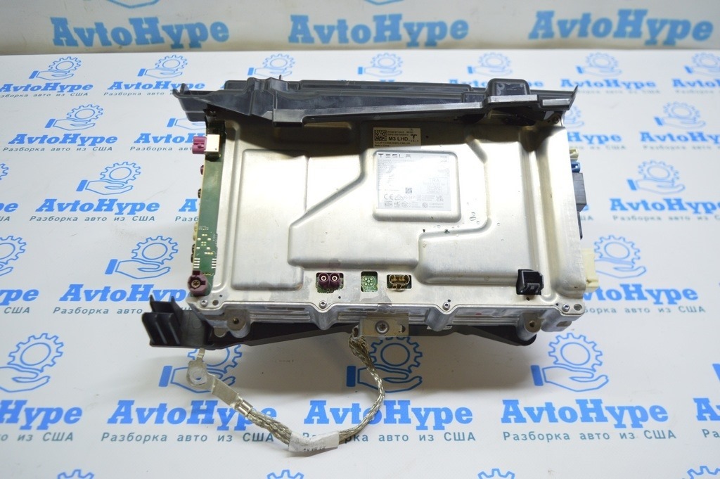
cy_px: 240
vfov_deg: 39.9
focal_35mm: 33
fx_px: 659
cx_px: 360
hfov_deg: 57.3
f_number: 3.8
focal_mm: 22
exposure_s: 1/50
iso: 400
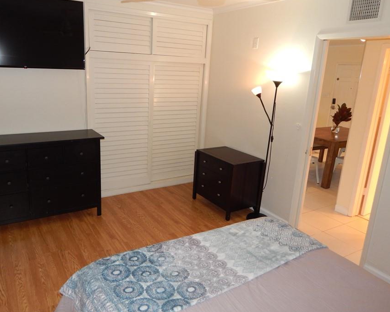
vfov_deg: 53.2
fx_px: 312
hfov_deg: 63.8
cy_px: 149
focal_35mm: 27
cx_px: 168
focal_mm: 4
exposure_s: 1/30
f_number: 3
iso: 200
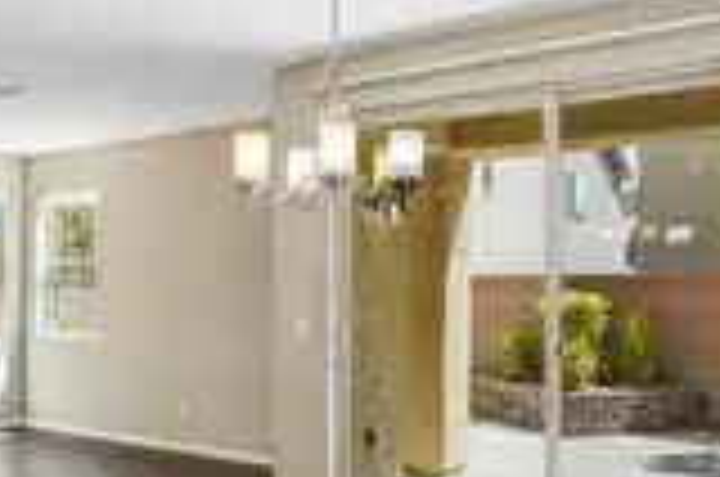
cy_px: 306
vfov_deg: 33.1
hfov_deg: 47.4
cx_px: 216
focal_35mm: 40
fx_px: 798
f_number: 8
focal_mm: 16
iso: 200
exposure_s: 1/30
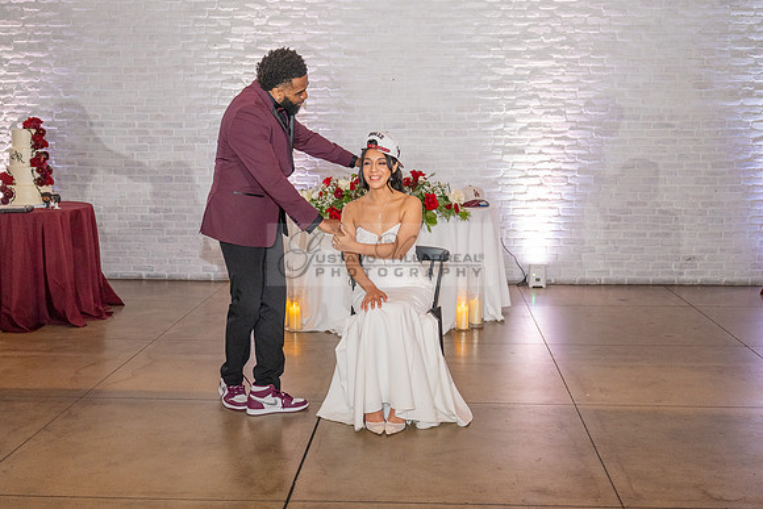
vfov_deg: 31.4
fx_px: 905
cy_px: 255
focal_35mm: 43
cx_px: 396
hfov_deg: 45.7
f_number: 3.5
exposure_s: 1/200
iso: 2000
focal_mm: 40
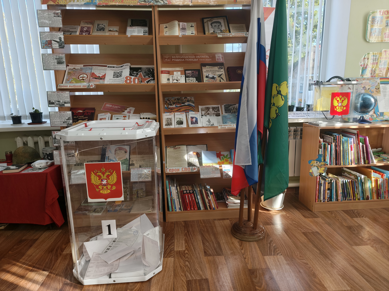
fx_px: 258
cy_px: 146
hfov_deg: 73.9
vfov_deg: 58.9
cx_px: 194
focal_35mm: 23
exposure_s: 1/161
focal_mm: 5.56
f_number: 1.8
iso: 50
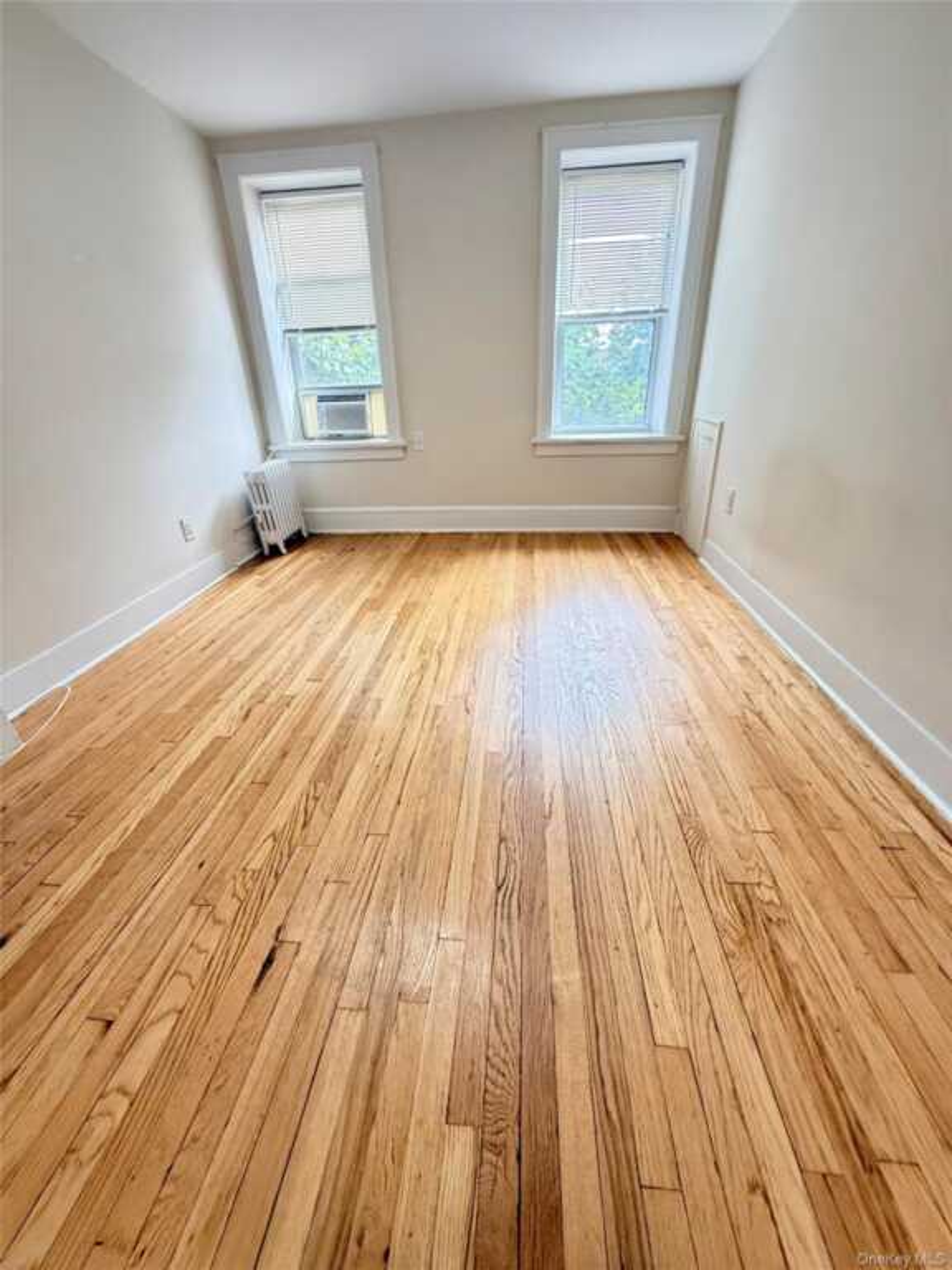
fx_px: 513
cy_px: 635
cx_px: 476
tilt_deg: -25.7
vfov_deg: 102.1
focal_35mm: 14
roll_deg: +1.7
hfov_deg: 85.7
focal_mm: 2.22
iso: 400
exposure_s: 1/95
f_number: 2.2
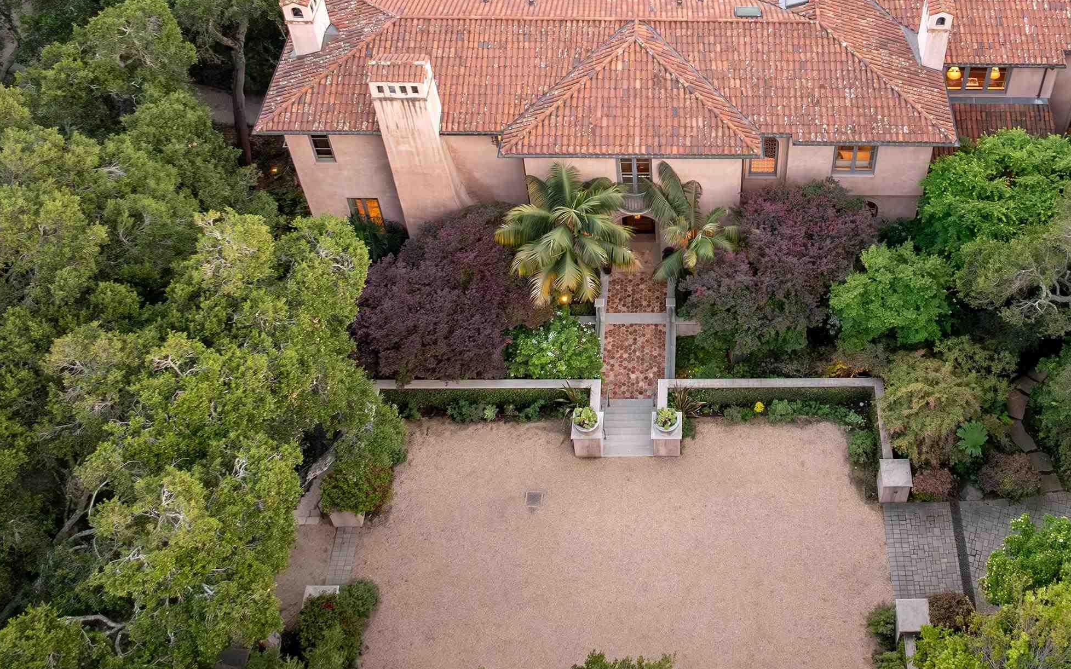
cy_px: 131
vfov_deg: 31.9
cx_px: 756
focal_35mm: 39
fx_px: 1138
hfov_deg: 49.1
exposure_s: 1/100
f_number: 2.8
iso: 800
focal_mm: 12.29
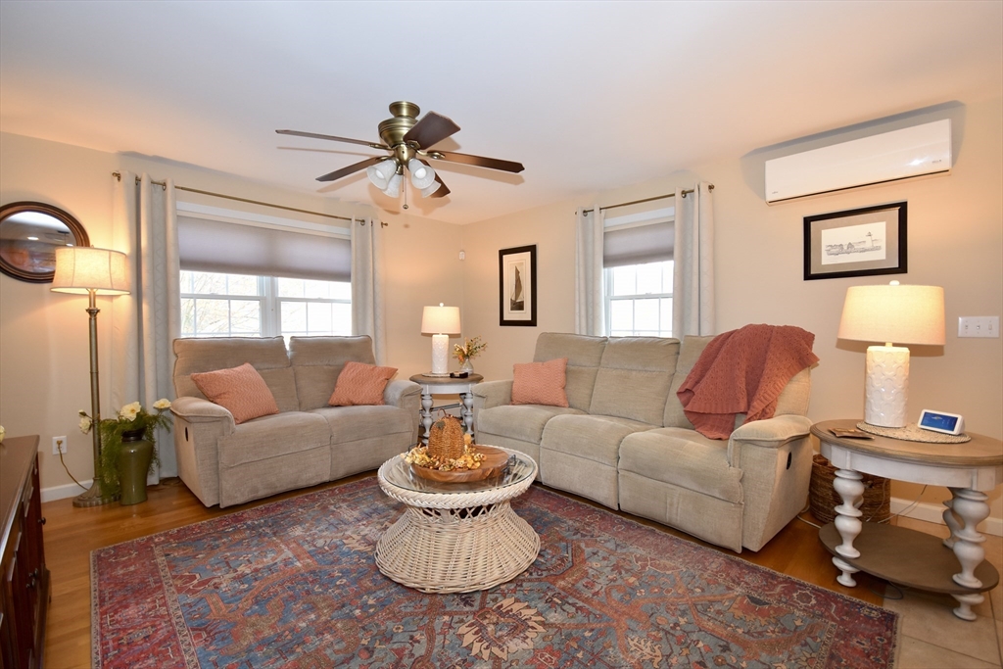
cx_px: 502
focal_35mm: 15
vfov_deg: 77.3
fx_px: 418
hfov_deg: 100.4
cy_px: 334
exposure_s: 1/60
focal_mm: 10
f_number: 4
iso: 720
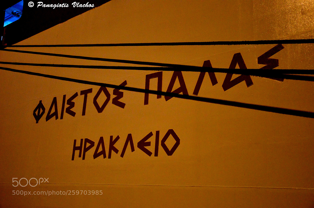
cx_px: 157
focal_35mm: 38
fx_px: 327
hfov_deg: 51.3
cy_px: 104
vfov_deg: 35.4
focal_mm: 25
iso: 3200
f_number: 4
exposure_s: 1/60
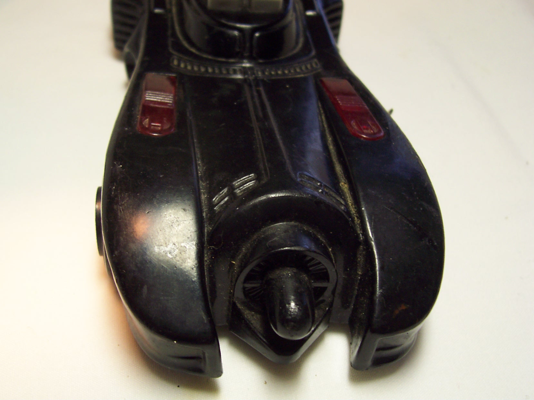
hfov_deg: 50.1
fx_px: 571
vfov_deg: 38.7
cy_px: 200
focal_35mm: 37
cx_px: 267
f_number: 2.8
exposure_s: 1/30
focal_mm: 5.6
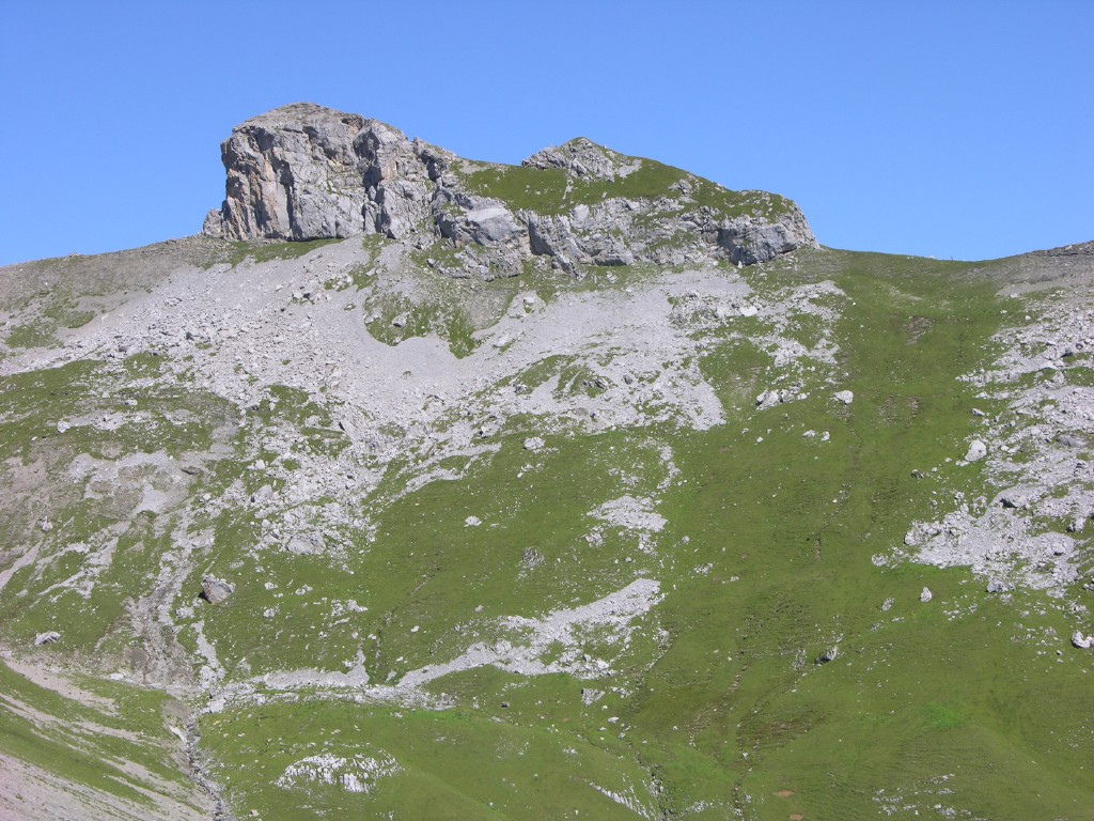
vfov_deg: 18.9
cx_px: 547
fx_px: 2465
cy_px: 410
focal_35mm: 78
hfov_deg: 25.0
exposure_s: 1/278
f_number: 5.4
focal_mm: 19.9
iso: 50
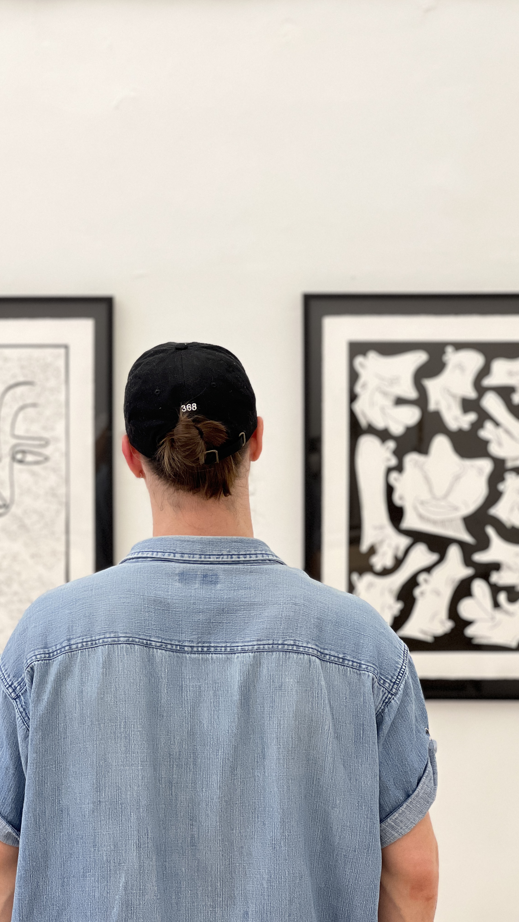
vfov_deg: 25.3
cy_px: 461
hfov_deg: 14.4
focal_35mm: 84
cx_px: 206
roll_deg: +0.7
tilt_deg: -1.3
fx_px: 2055
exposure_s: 1/120
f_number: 2.8
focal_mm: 9
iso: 200
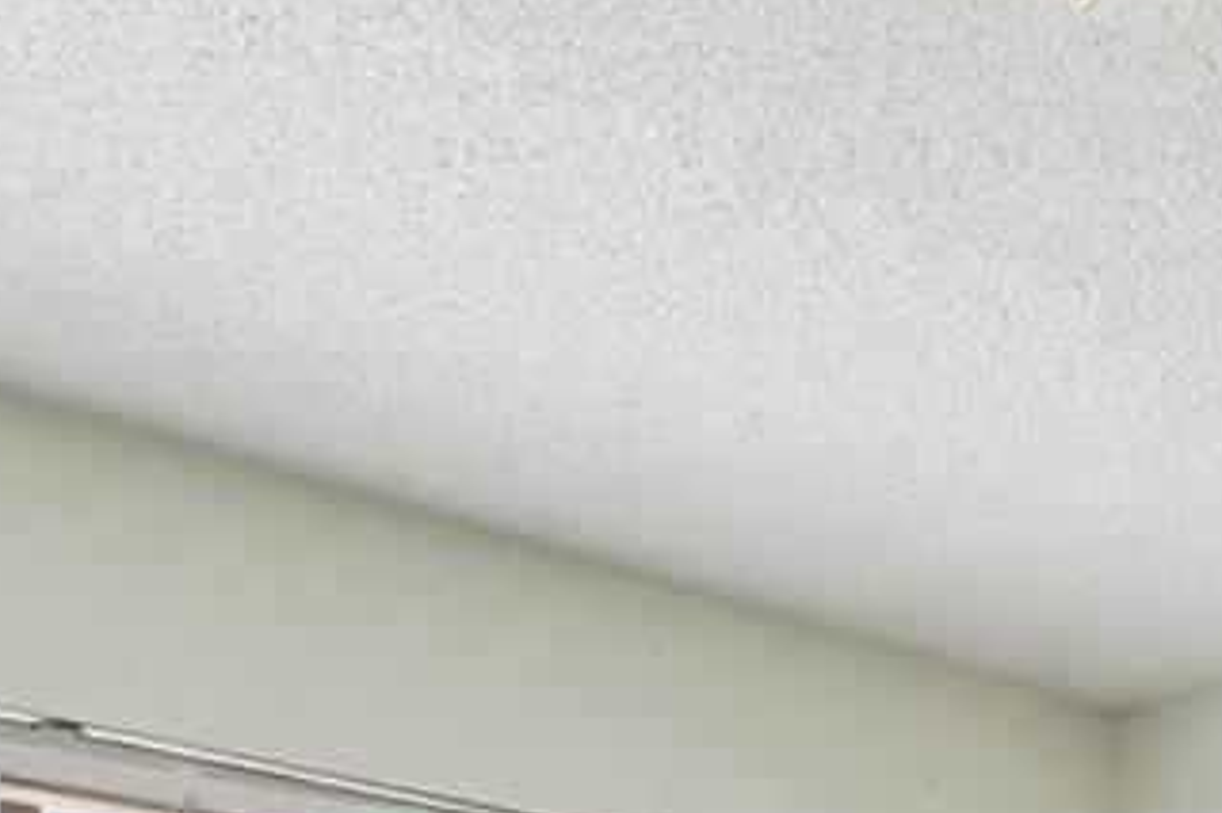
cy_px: 1500
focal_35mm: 75
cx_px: 1528
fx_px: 2544
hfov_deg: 24.1
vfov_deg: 15.4
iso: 640
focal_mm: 10
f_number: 8
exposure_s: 1/160
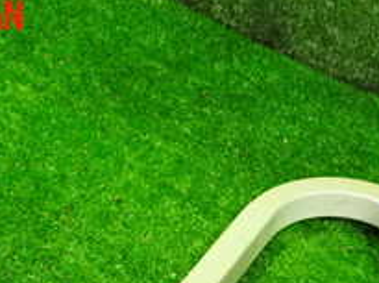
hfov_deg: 22.2
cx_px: 242
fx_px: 962
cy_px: 411
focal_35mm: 88
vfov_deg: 15.6
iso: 800
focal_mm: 5.4
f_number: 2.3
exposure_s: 1/30
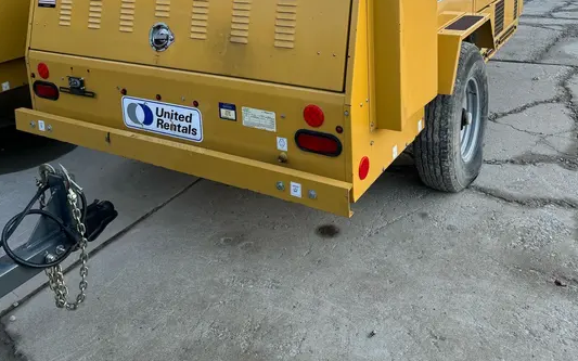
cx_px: 286
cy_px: 32
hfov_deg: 55.3
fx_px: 551
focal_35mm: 35
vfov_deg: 34.2
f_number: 1.78
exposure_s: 1/187
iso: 80
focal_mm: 6.76
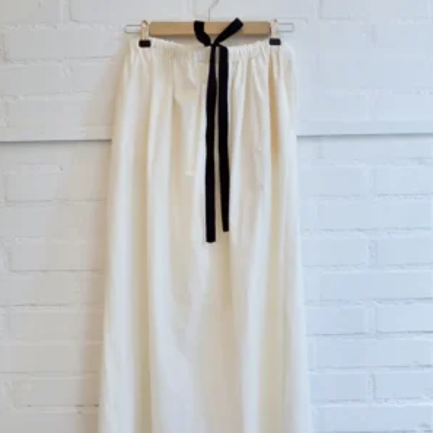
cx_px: 217
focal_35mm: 36
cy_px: 254
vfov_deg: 45.9
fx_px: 509
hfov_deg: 46.0
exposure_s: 1/40
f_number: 2.8
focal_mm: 18.3
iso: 160
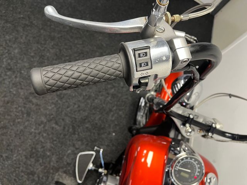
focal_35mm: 26
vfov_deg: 53.1
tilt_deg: -56.6
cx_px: 124
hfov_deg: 67.3
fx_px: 186
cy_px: 92
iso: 200
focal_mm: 5.1
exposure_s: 1/50
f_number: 1.6
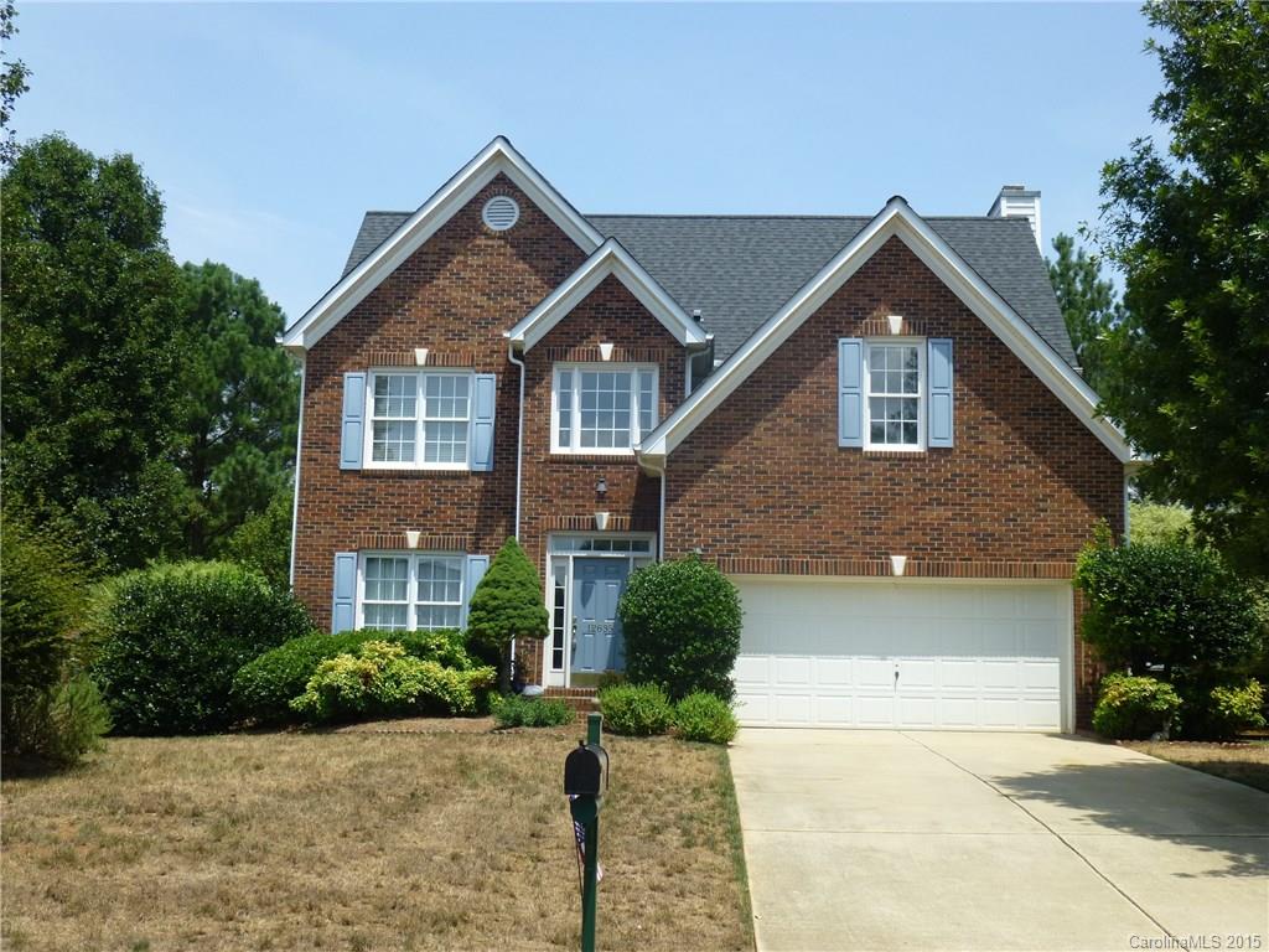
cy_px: 476
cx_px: 634
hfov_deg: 45.8
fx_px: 1503
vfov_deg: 35.1
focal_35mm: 41
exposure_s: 1/800
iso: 100
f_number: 3.8
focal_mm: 7.4
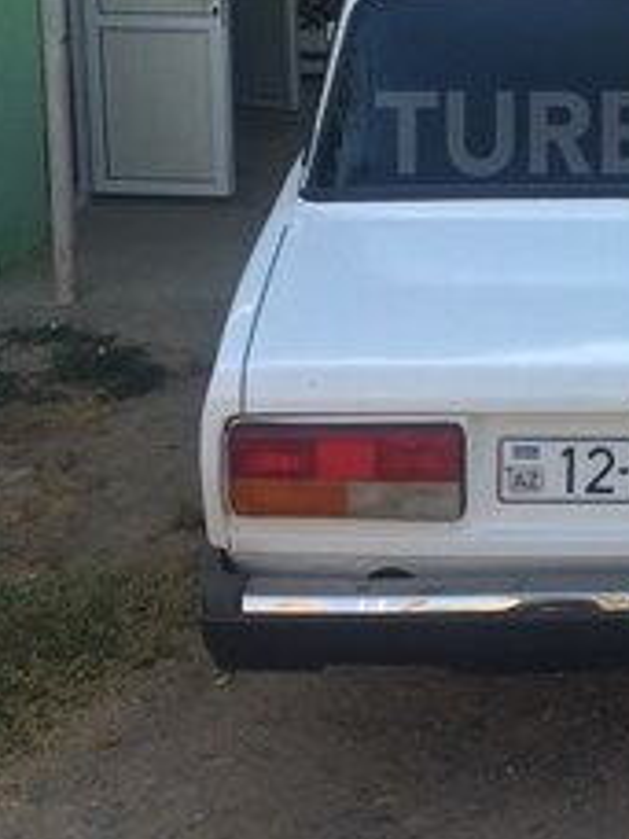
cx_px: 658
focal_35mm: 63
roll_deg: +0.3
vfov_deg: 29.8
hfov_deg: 22.2
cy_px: 132
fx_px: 1526
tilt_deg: -13.2
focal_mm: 4.15
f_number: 2.2
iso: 32
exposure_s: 1/733
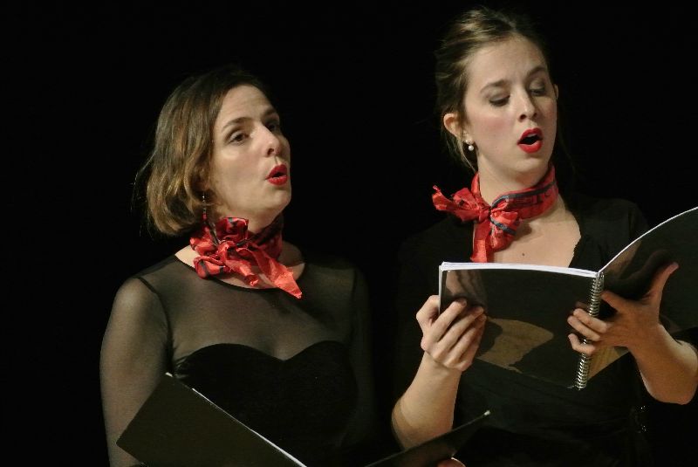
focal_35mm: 297
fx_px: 5764
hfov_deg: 6.9
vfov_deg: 4.6
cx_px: 349
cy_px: 234
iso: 3200
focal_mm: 110
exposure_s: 1/60
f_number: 5.6
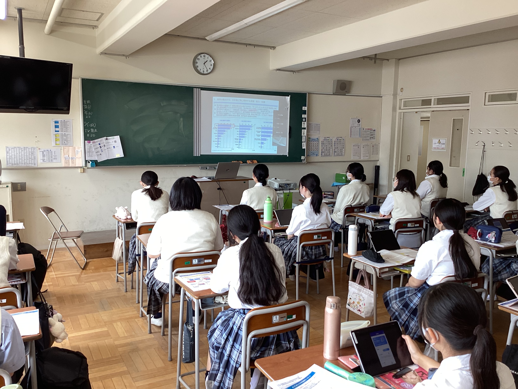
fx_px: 464
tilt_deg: -8.3
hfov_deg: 58.4
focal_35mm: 31
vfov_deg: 45.4
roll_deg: -1.4
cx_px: 259
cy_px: 194
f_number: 2.4
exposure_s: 1/60
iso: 64
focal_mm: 3.3
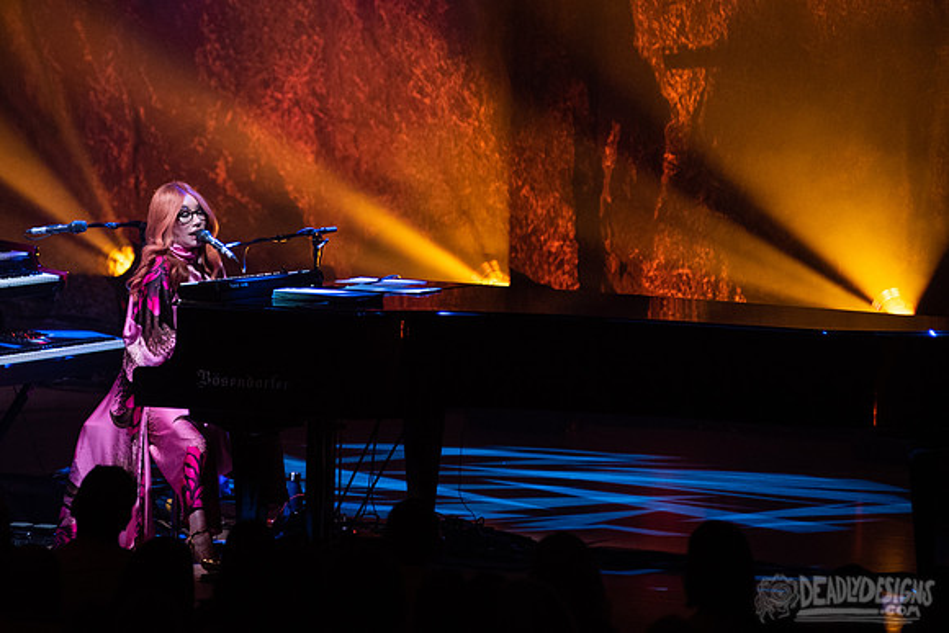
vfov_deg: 4.4
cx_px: 334
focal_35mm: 312
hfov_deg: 6.6
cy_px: 140
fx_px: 8216
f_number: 3.2
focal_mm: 200
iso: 2000
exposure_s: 1/200
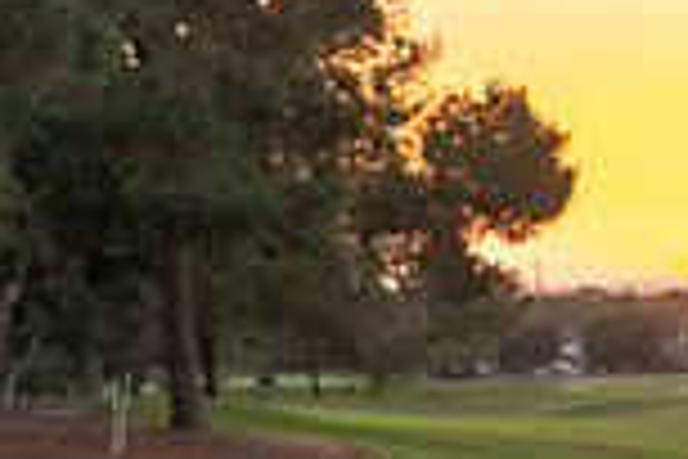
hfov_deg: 11.5
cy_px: 955
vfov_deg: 7.8
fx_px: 3191
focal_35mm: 167
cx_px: 1198
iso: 200
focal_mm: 24
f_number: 5.6
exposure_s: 1/160
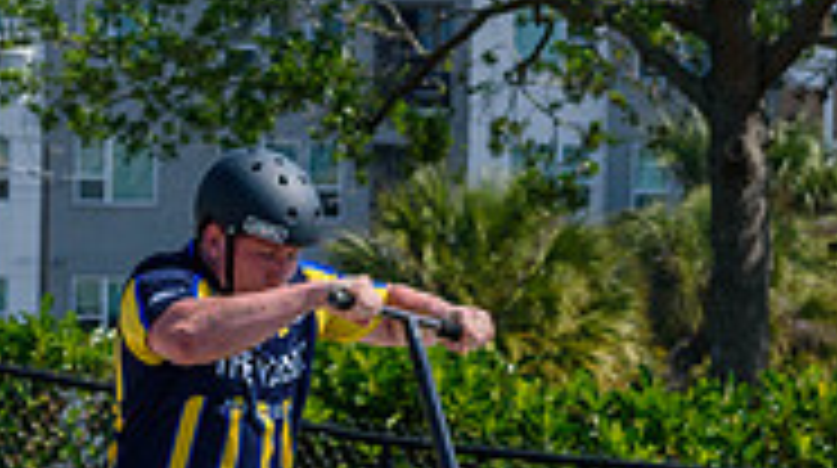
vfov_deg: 3.1
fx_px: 8488
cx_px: 270
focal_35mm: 383
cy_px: 731
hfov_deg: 5.6
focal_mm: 78
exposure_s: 1/1000
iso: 200
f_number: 8
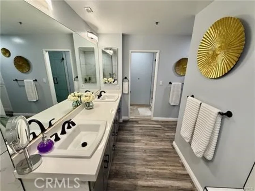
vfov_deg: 85.6
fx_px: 103
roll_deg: -0.8
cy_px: 96
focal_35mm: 14
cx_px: 128
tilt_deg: -15.8
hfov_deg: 102.1
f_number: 2.2
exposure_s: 1/120
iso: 160
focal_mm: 2.22
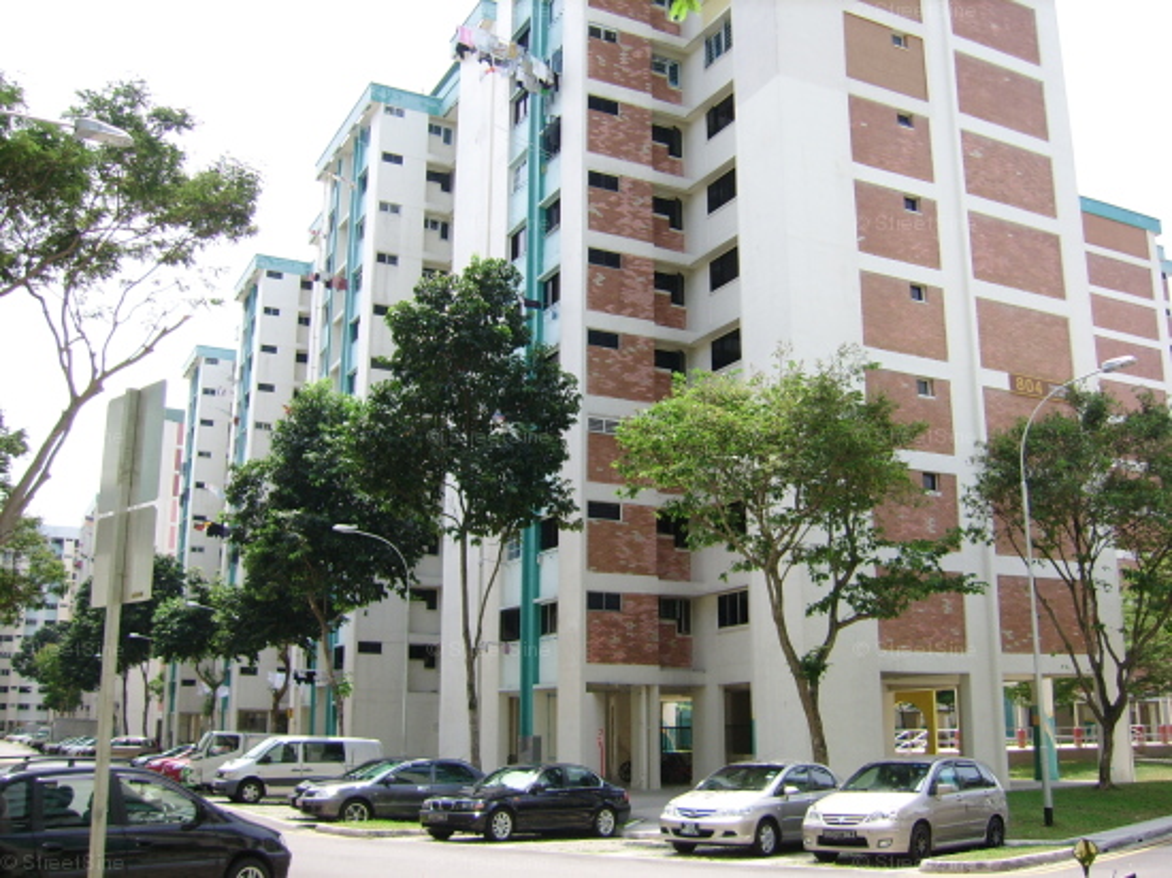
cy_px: 439
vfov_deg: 40.7
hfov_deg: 52.6
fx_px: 1184
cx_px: 586
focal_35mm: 35
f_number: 2.8
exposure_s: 1/648
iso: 50
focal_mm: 5.95
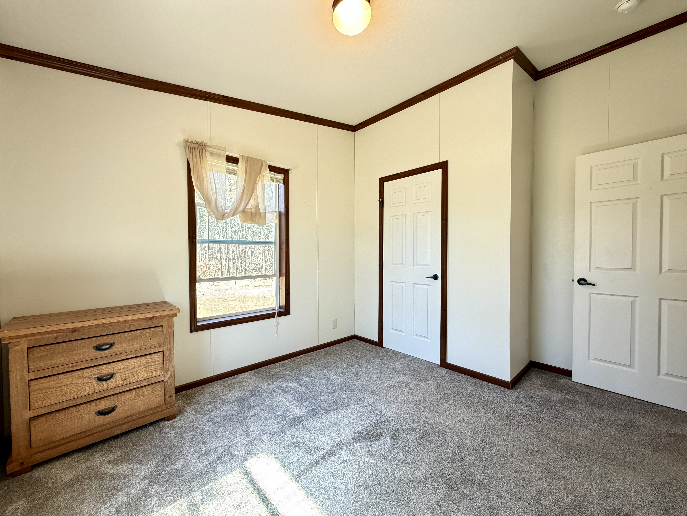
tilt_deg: -0.9
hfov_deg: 102.1
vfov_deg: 85.7
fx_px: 278
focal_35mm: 14
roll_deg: +0.3
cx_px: 344
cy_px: 258
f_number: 2.2
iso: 400
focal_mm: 2.22
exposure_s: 1/60
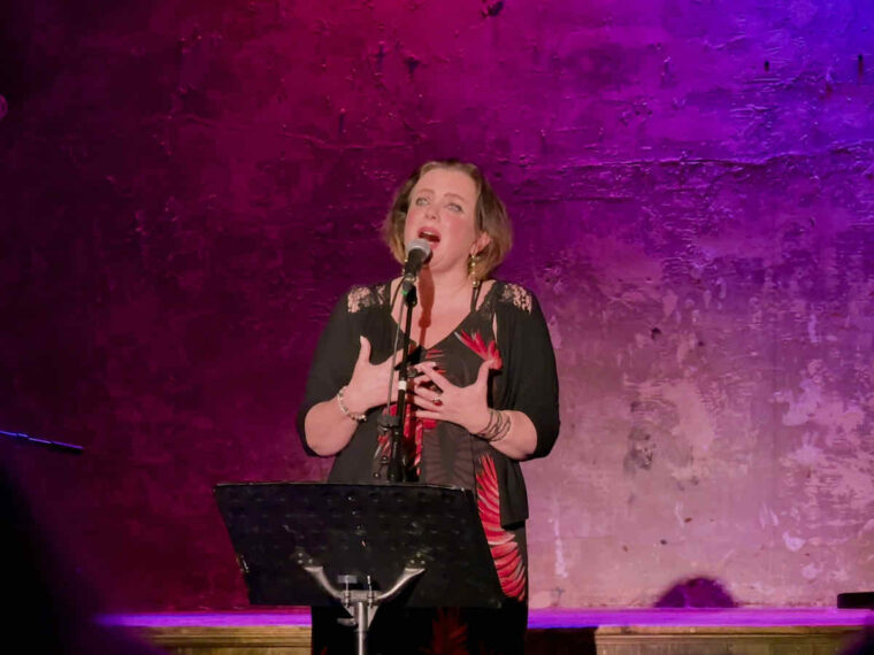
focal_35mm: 120
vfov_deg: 12.3
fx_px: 3030
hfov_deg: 16.4
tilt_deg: +6.7
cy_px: 328
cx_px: 437
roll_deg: +0.0
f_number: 2.8
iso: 1250
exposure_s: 1/38
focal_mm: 15.66
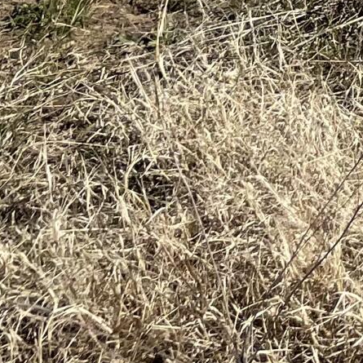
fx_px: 1839
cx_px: 999
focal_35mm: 155
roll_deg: -0.2
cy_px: -550
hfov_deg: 9.4
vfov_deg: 9.8
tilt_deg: -9.7
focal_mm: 4.2
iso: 32
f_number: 1.6
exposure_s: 1/4292
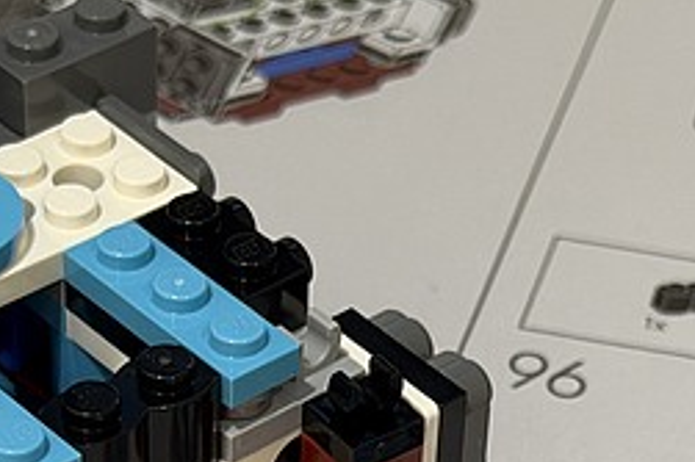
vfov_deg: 8.7
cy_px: 580
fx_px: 2990
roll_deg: +0.2
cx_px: 316
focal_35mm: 155
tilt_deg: -42.5
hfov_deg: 13.3
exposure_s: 1/60
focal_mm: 6.76
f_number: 1.78
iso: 200
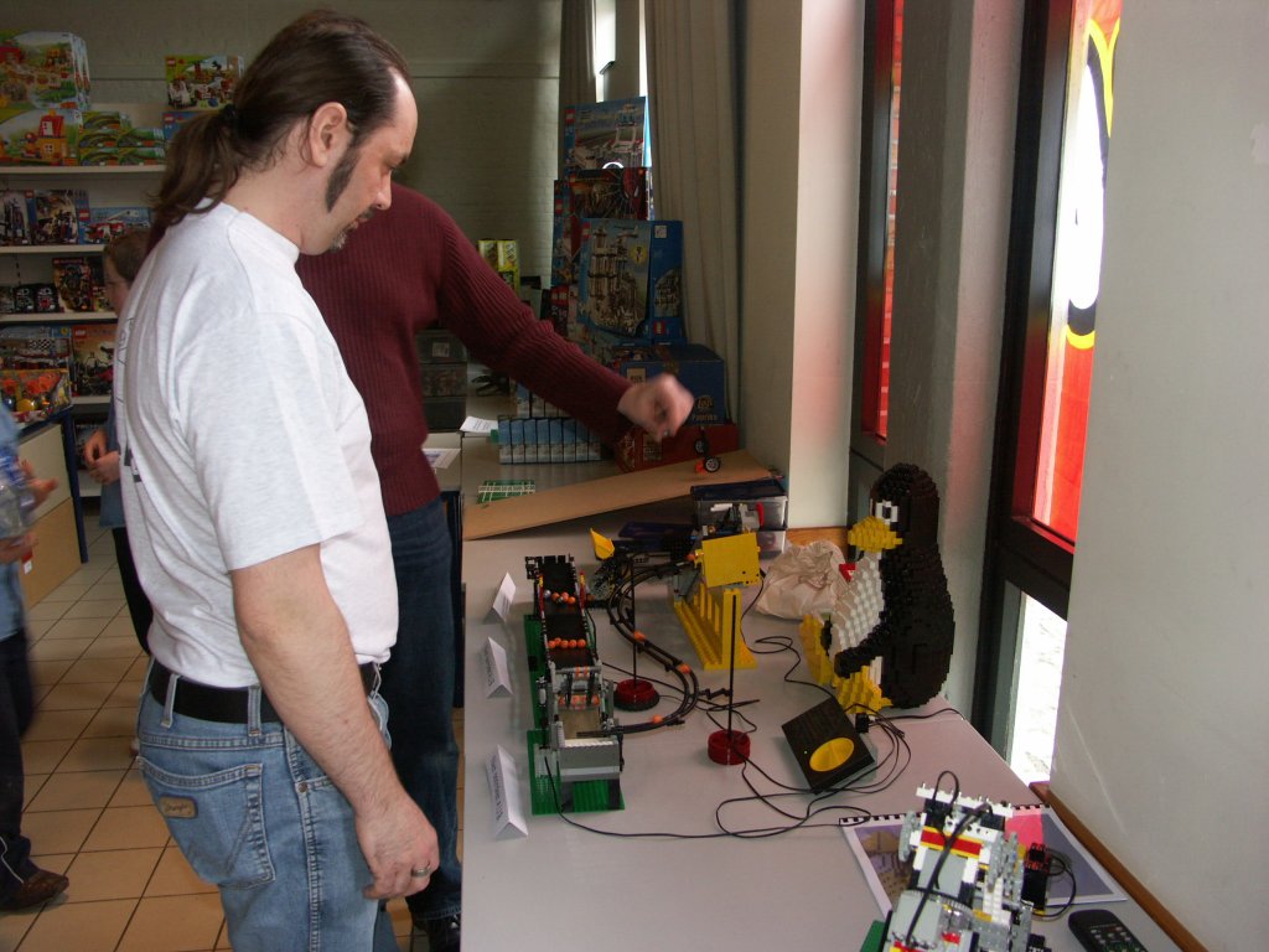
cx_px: 634
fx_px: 1063
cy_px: 476
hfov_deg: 61.7
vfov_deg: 48.2
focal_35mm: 29
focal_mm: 7.43
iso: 160
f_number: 2.8
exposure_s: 1/50
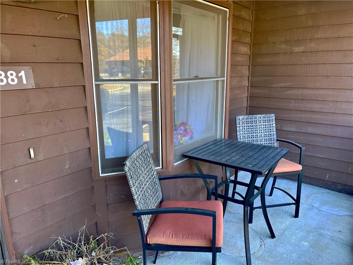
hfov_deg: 69.4
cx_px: 176
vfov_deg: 54.9
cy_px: 132
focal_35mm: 25
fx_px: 255
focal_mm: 5.1
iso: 80
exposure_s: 1/121
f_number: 1.6
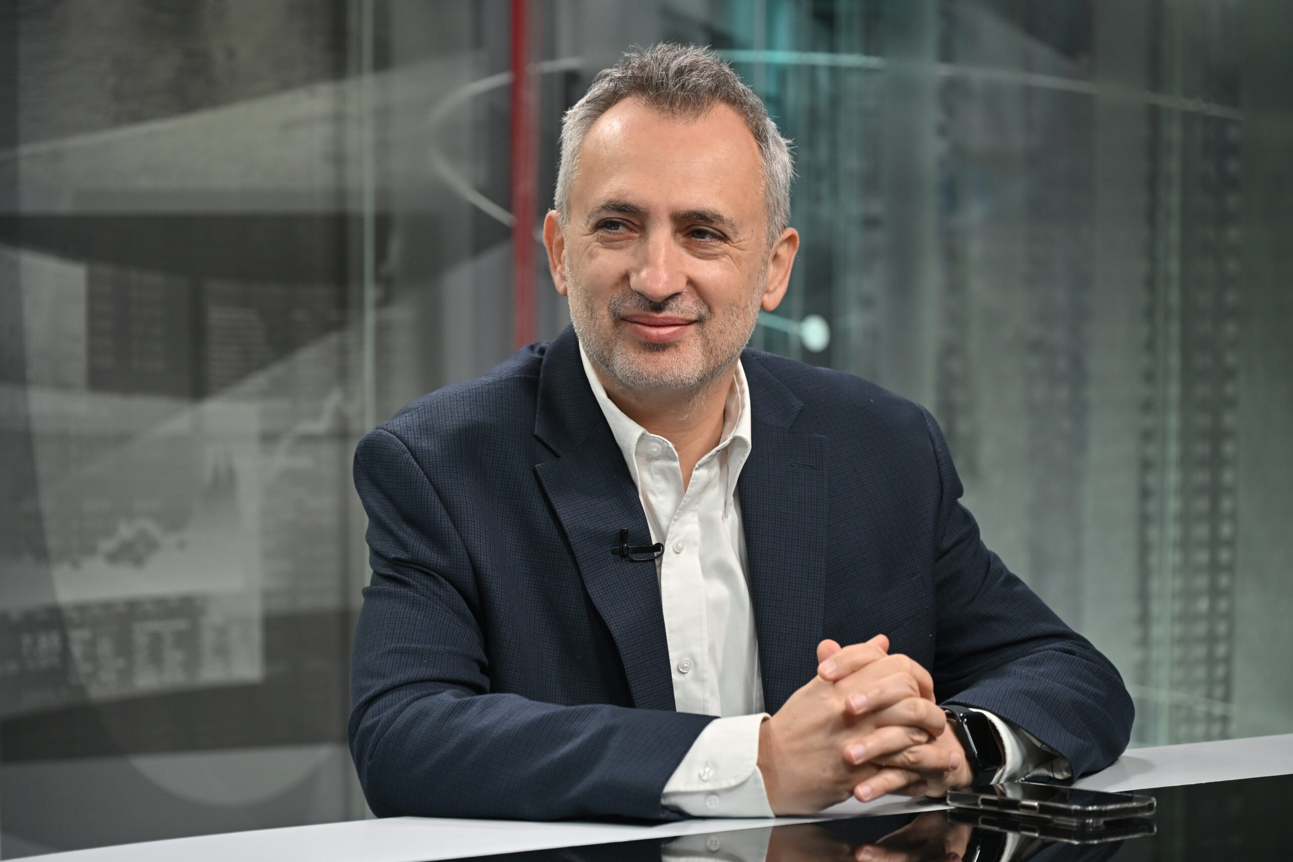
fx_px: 3771
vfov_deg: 13.0
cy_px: 431
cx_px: 646
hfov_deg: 19.5
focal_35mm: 105
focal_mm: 105
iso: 1000
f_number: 4
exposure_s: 1/320
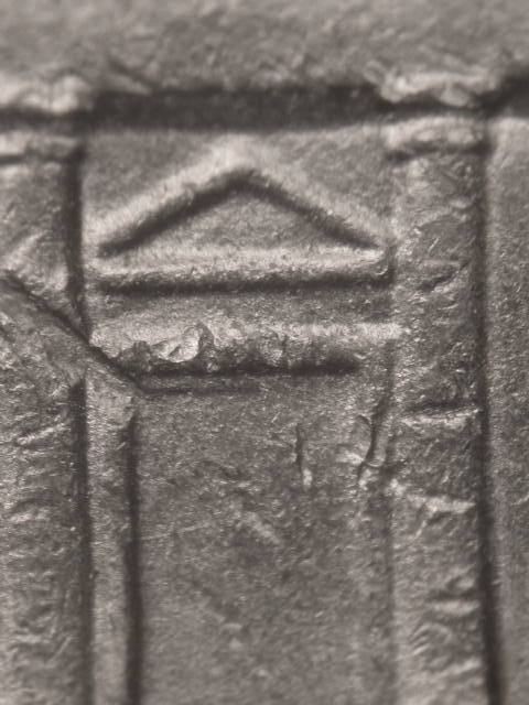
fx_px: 2853
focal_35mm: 140
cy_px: 352
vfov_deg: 14.1
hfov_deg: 10.6
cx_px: 264
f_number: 4.8
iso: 100
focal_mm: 29.1
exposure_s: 1/8.7
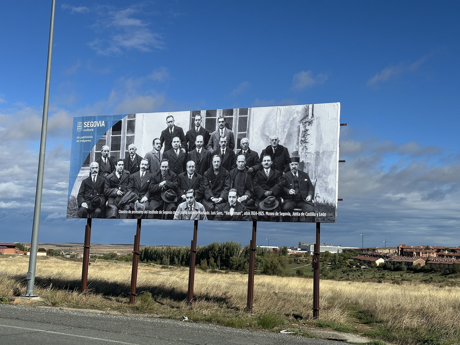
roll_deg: -3.0
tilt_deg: +7.4
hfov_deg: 39.7
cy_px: 172
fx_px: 638
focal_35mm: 48
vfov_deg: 30.3
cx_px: 230
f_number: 1.78
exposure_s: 1/7092
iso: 64
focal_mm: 6.86
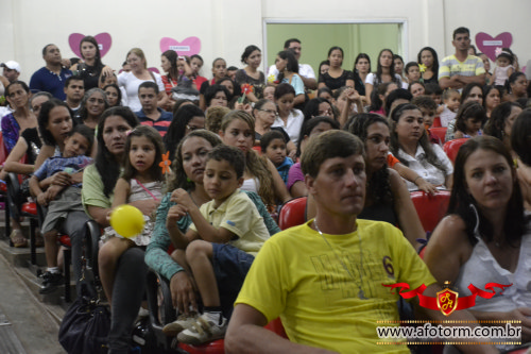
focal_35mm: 60
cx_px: 266
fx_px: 885
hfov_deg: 33.4
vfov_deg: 22.6
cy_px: 177
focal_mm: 40
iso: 3200
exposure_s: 1/30
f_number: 4.5
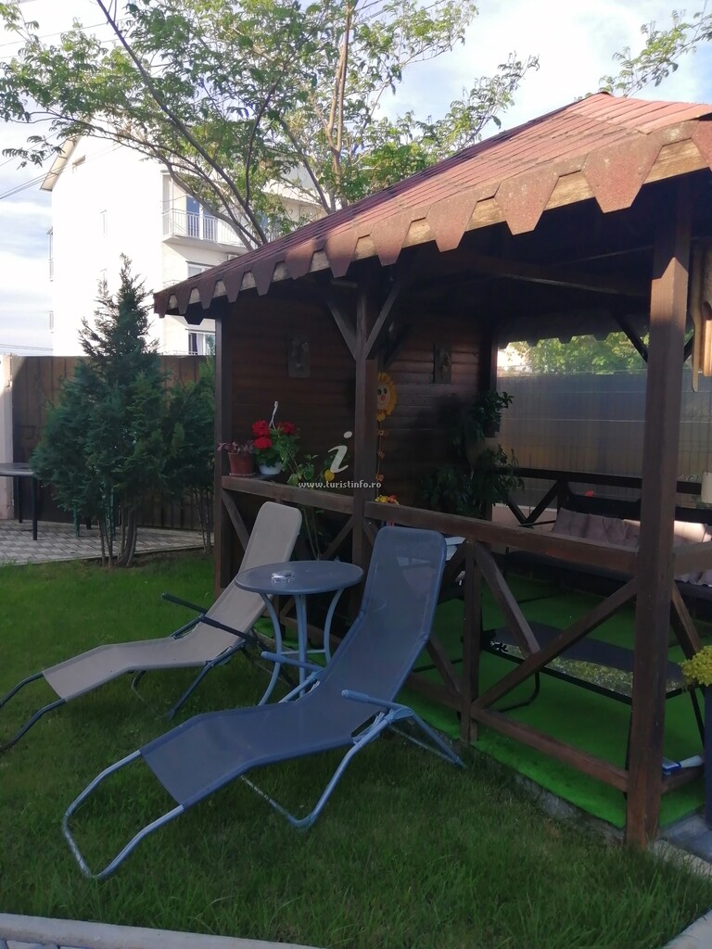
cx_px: 356
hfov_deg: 53.1
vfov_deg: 67.3
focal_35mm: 26
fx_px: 713
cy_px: 474
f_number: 1.8
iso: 50
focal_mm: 3.6
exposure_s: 1/721
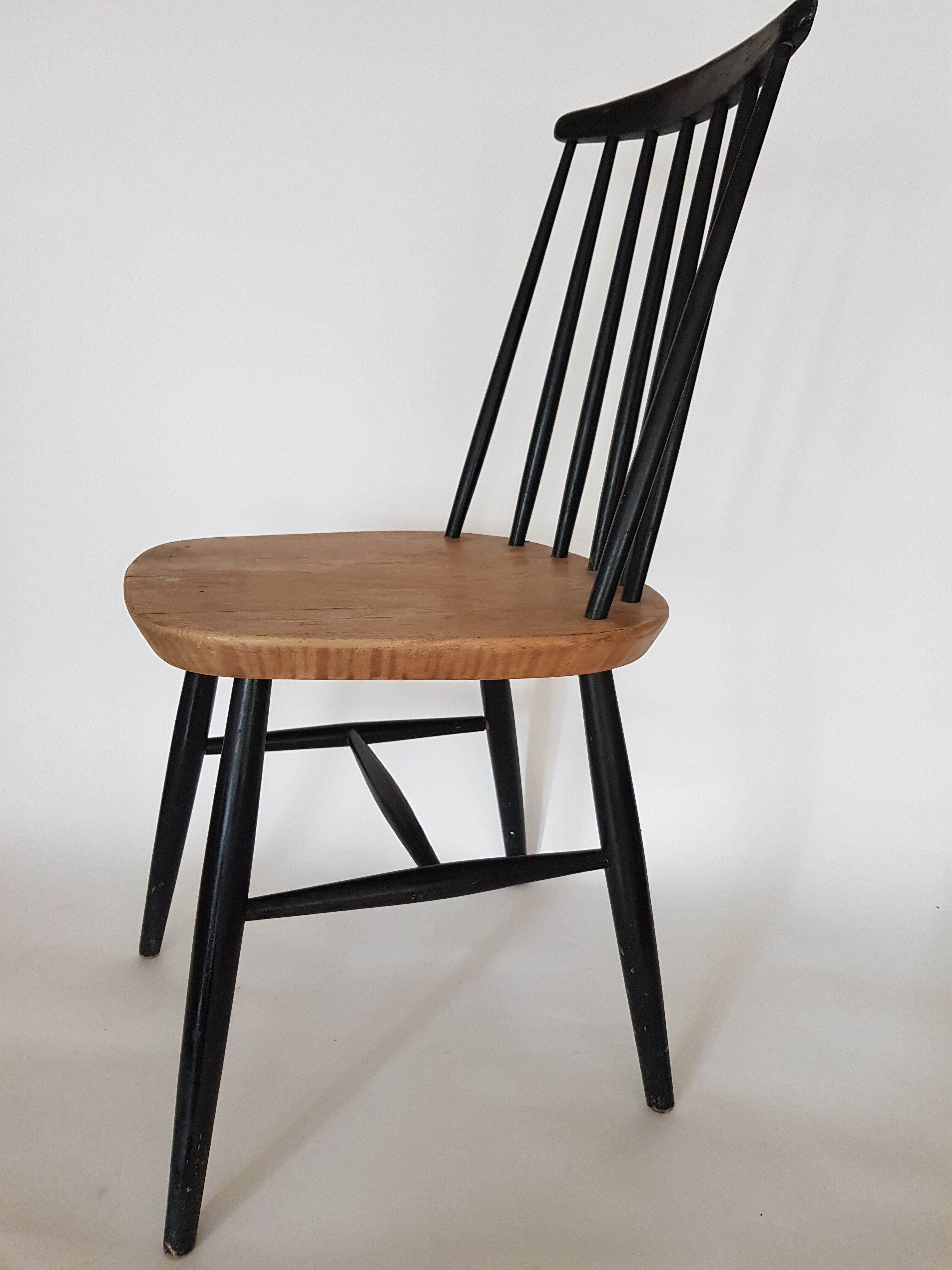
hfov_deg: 53.1
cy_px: 635
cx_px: 476
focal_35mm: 26
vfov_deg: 67.3
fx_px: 953
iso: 250
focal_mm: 4.2
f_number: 1.7
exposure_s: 1/33
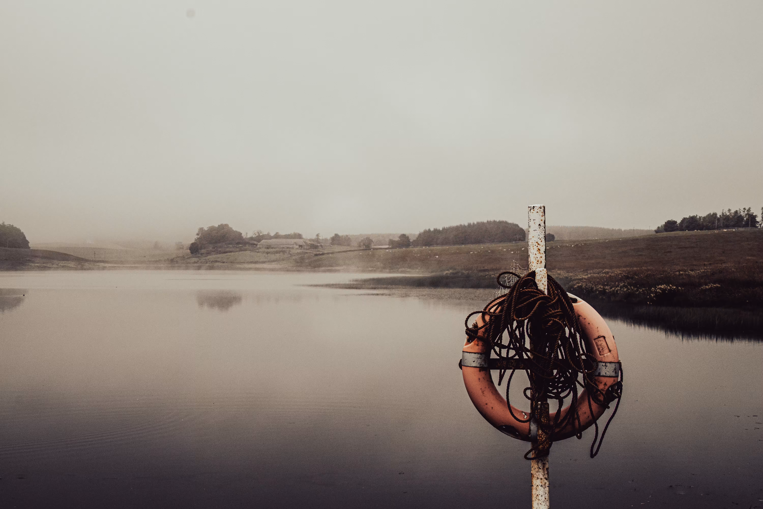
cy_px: 254
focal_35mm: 48
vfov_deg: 28.1
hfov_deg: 41.1
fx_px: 1017
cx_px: 382
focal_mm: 32
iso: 200
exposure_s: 1/400
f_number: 10
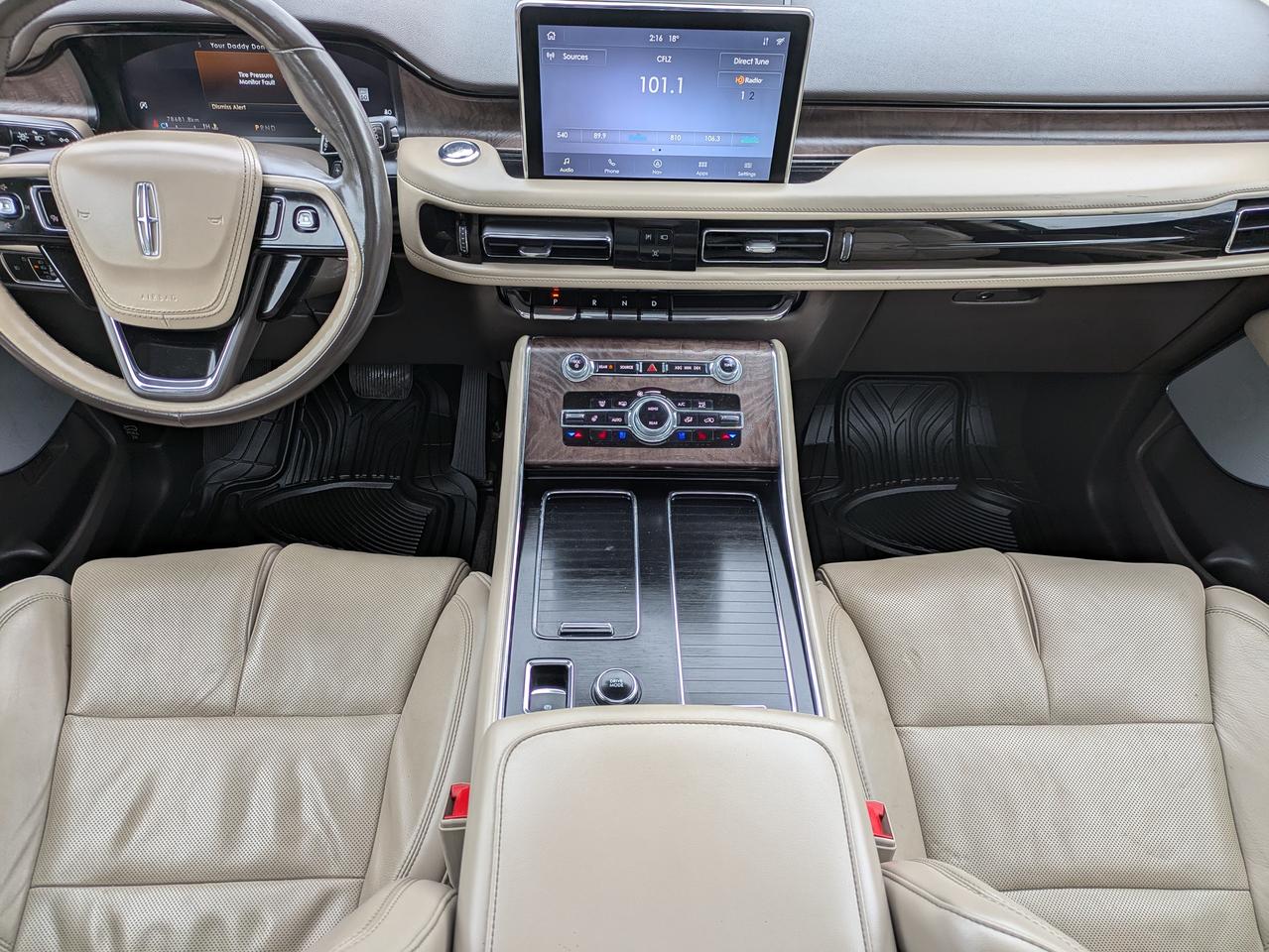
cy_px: 476
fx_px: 917
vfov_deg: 54.9
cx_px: 634
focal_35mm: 25
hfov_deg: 69.4
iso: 40
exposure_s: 1/207
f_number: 1.89
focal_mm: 5.43
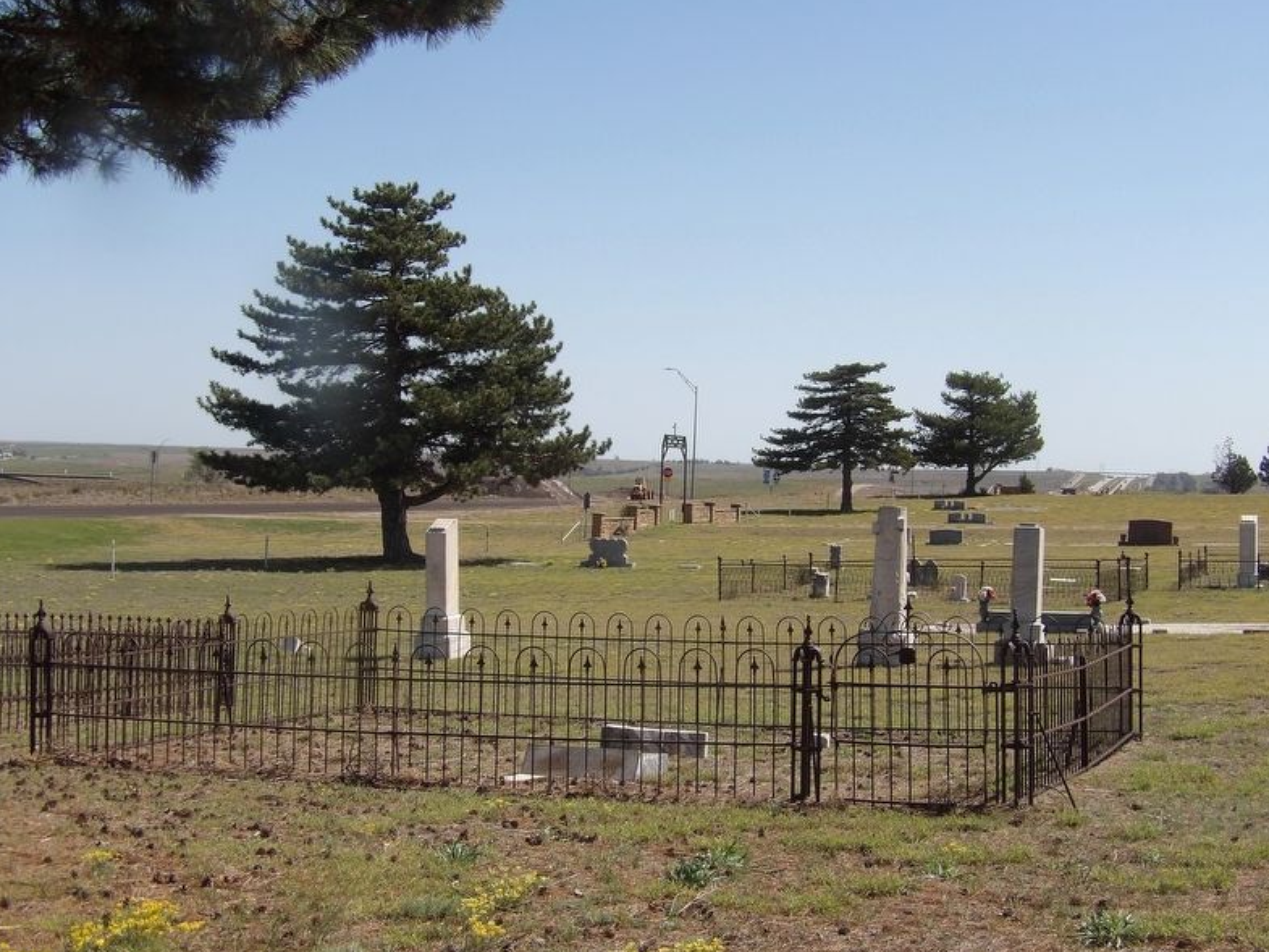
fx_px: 1980
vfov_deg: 27.0
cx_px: 634
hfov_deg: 35.5
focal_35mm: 54
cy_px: 475
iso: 100
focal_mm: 9.5
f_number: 3.9
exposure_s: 1/787
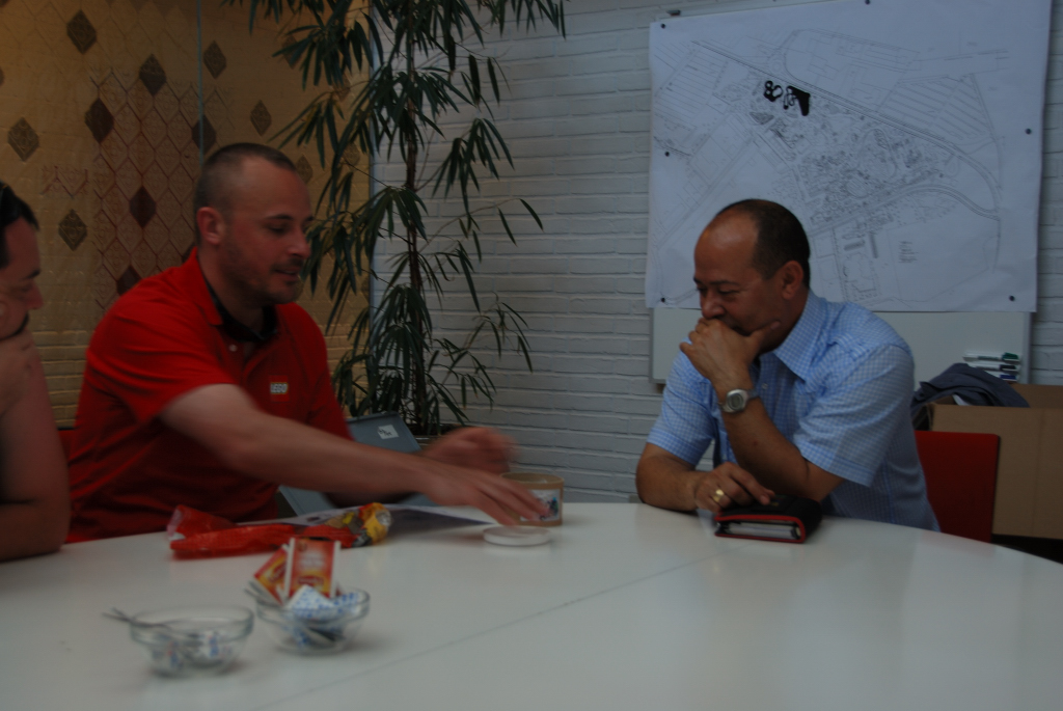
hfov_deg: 41.1
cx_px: 532
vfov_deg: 28.1
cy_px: 356
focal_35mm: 48
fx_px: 1419
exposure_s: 1/15
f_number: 4.2
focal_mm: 32
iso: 100
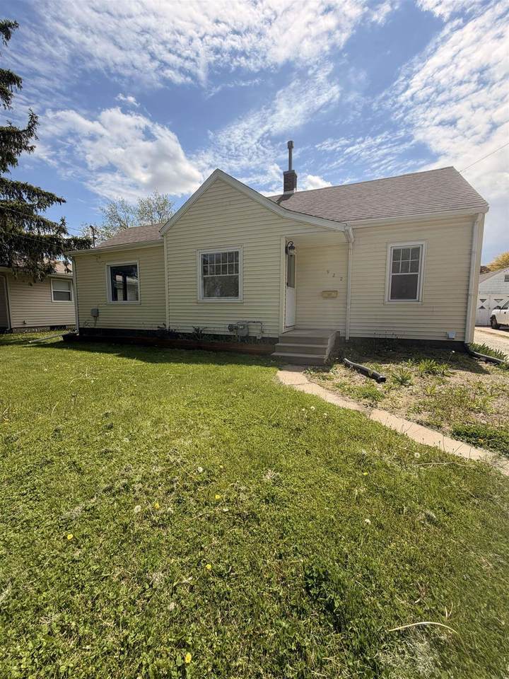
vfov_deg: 102.1
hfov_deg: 85.7
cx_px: 254
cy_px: 340
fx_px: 274
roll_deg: -0.6
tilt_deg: -6.8
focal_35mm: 14
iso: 20
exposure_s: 1/901
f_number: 2.2
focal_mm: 2.22
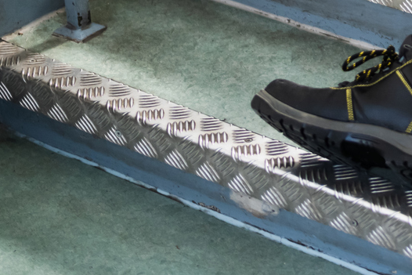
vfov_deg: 9.3
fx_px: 1614
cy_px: -217
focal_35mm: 141
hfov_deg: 13.2
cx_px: 734
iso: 250
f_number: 1.2
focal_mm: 35
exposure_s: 1/160
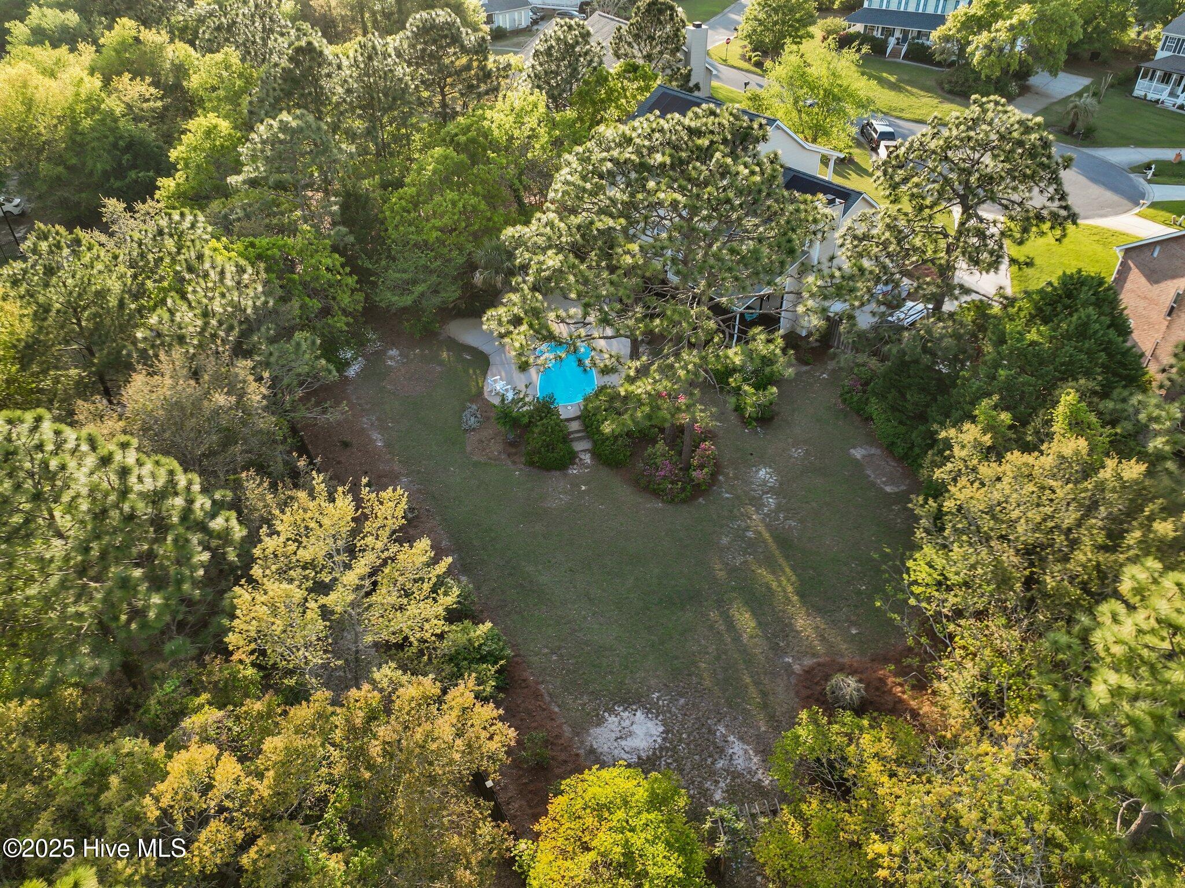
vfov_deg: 56.8
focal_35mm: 24
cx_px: 592
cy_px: 444
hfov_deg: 71.6
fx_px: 821
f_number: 2.8
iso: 110
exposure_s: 1/320
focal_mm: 12.29
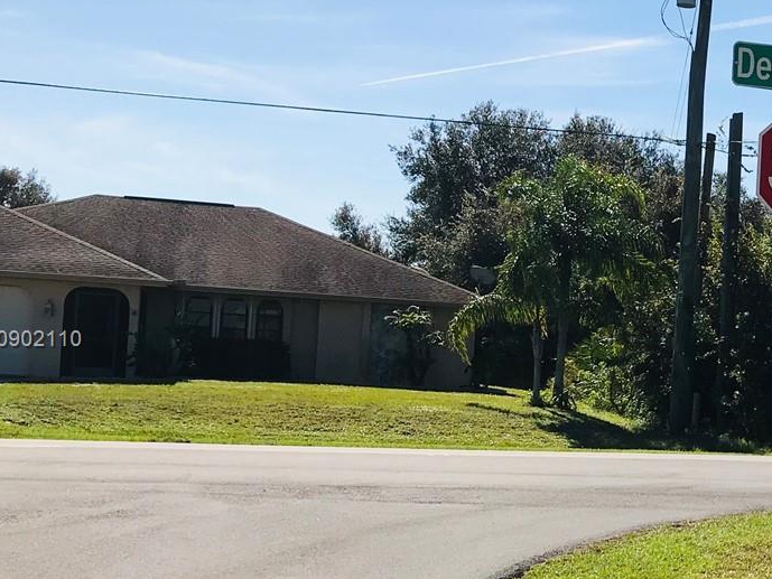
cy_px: 340
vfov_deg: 22.6
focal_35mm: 65
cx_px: 801
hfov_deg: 27.8
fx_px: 1450
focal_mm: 3.99
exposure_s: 1/3425
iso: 20
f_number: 1.8
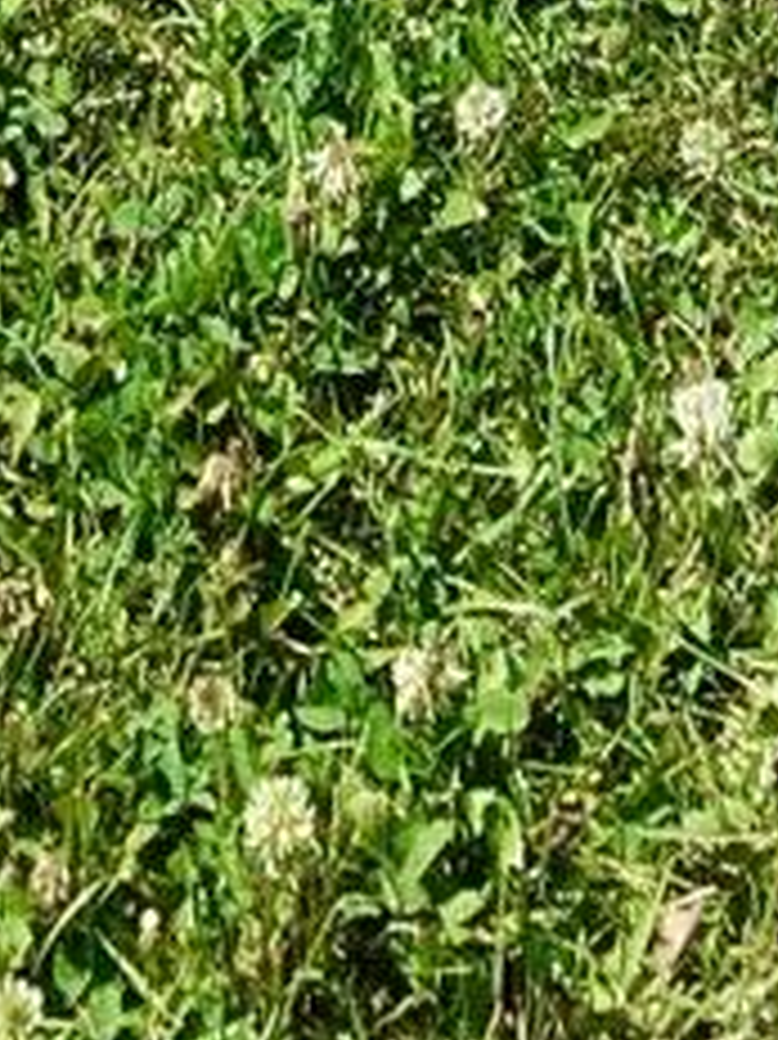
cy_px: -2512
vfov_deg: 9.8
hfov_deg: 16.2
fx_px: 2700
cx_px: 90
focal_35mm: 90
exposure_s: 1/588
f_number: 2.2
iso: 54
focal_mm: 2.24
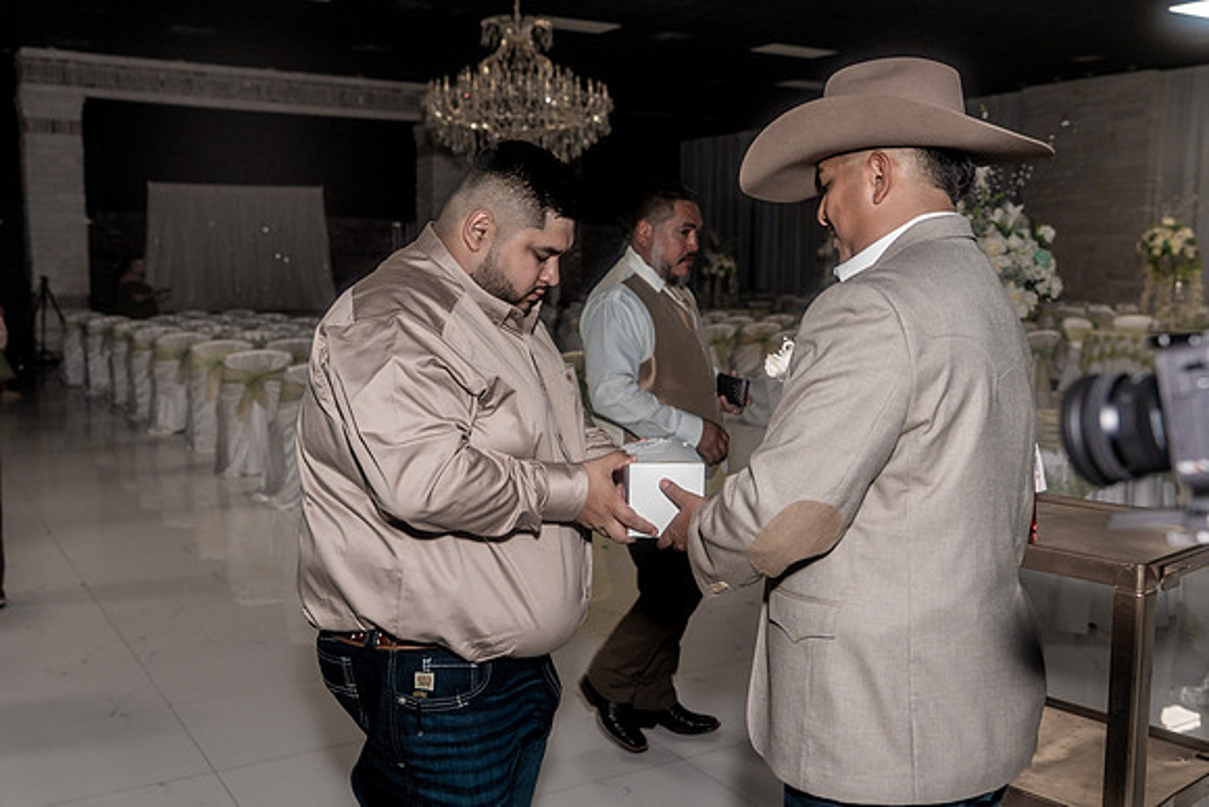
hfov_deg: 54.4
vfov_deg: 37.9
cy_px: 404
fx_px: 1176
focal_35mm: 35
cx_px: 604
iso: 640
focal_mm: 35
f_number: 4
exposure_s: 1/250
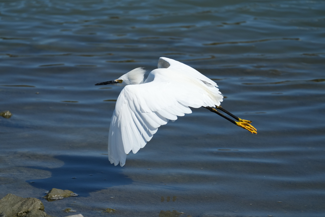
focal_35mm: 560
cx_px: 162
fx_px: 5055
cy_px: 108
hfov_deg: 3.7
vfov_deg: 2.5
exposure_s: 1/3200
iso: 640
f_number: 6.3
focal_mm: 560
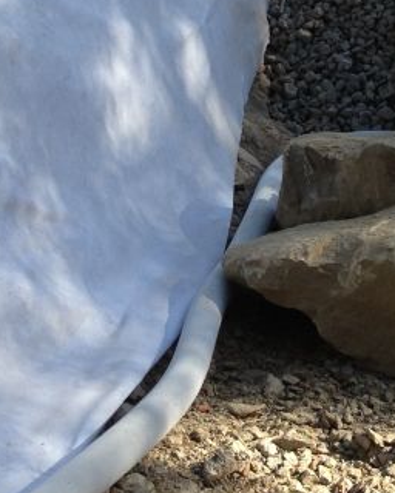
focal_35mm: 114
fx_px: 1666
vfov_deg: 15.6
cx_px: 315
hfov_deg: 13.5
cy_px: -224
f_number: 2.4
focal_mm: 4.28
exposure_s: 1/746
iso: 50
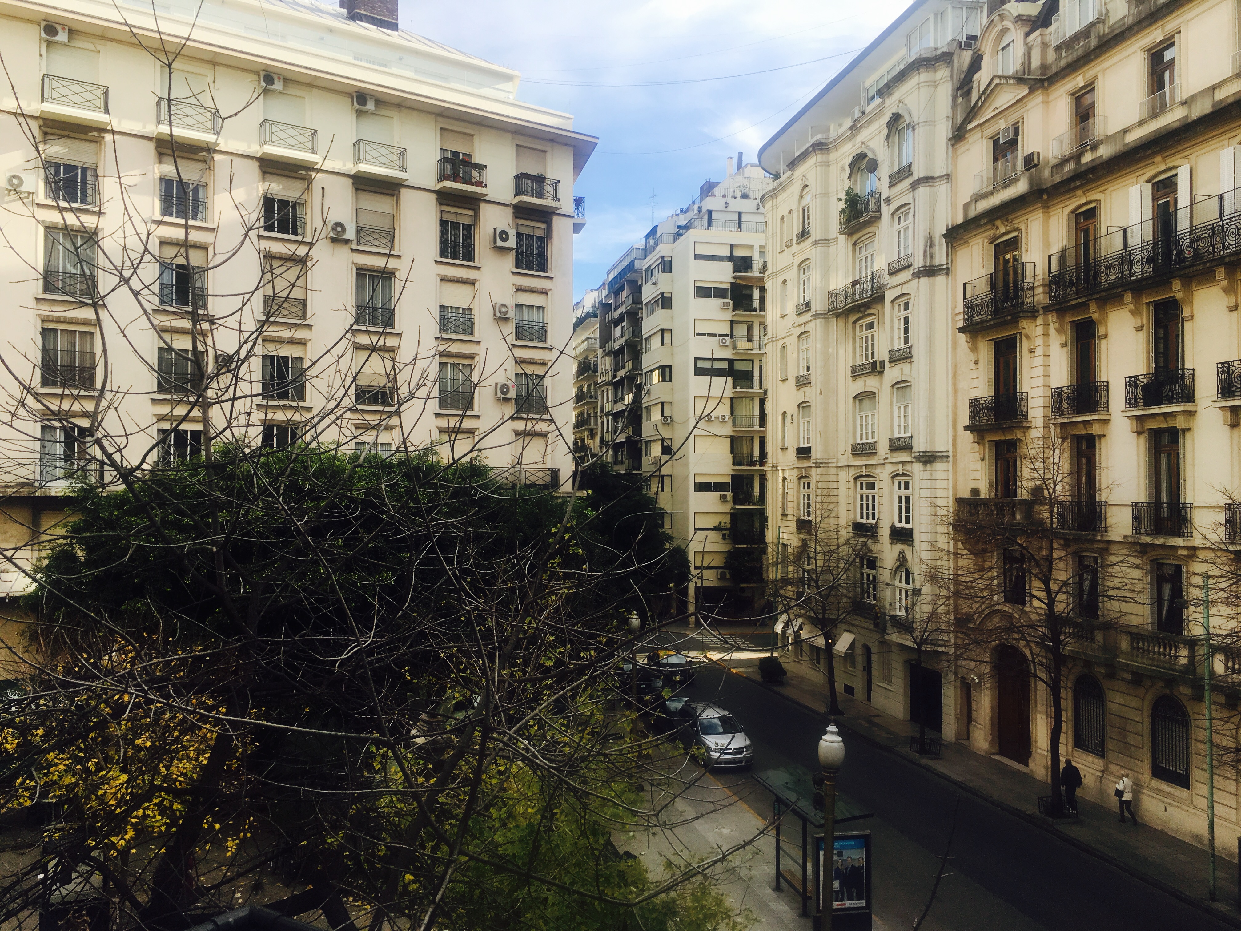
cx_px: 620
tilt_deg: +2.4
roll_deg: -0.4
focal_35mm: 29
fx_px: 1040
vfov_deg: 48.2
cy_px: 466
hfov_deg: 61.7
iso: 25
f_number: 2.2
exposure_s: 1/641
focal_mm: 4.15
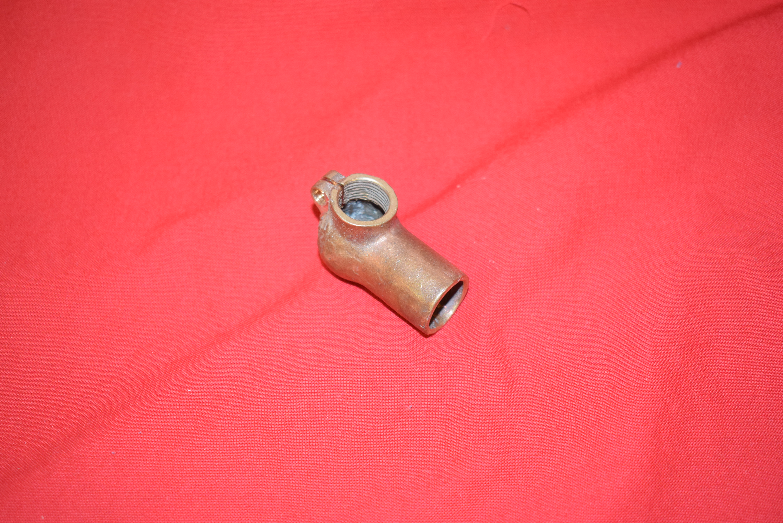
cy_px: 262
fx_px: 1109
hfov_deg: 38.9
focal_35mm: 51
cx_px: 392
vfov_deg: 26.5
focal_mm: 34
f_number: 5
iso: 1600
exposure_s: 1/80
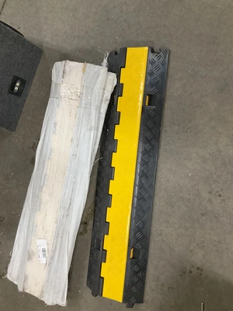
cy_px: 156
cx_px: 116
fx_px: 260
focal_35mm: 29
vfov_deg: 61.7
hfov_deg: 48.2
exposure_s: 1/60
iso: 200
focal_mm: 3
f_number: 1.8
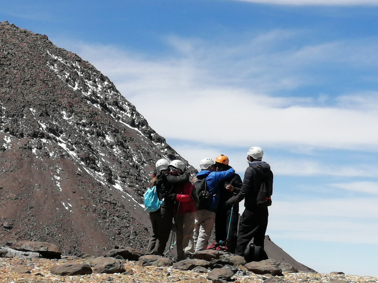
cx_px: 206
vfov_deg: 13.1
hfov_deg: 17.4
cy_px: 134
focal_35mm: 113
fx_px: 1234
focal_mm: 3.62
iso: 50
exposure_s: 1/1908
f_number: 1.8
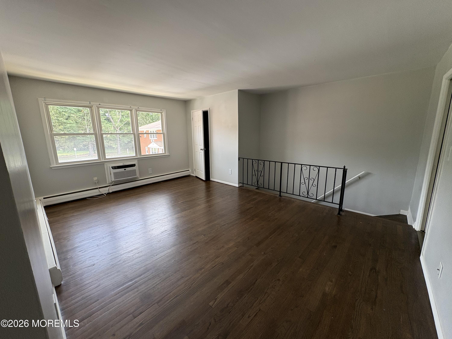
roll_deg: +1.7
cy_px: 170
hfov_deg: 102.1
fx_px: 183
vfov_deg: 85.7
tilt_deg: -10.7
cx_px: 226
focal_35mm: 14
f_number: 2.2
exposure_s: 1/99
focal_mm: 2.22
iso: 100
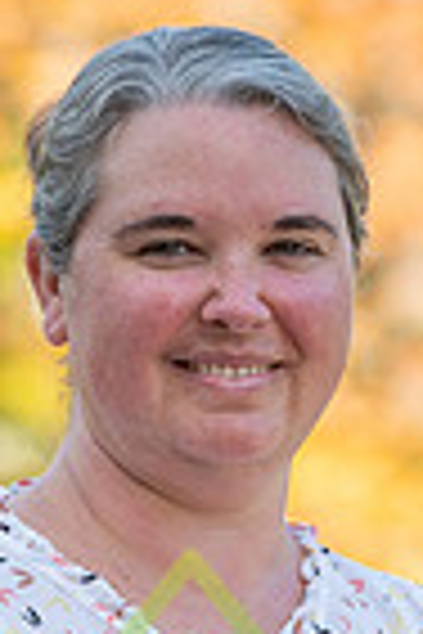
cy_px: 800
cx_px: 191
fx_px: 11244
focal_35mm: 638
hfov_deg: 2.2
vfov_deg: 3.2
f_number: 6.3
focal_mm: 200
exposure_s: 1/200
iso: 100
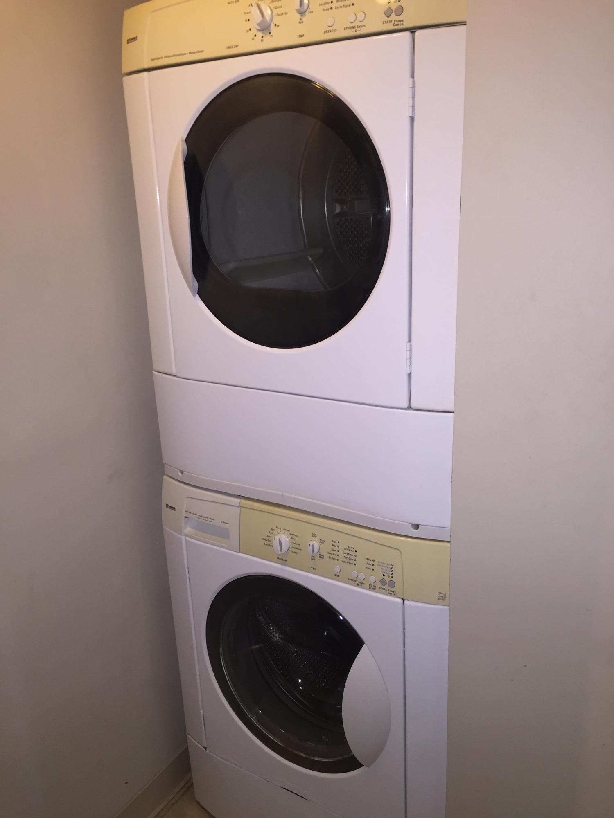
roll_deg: +2.8
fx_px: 686
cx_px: 307
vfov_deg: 61.7
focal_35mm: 29
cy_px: 409
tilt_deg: -16.9
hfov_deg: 48.2
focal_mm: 4.15
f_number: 2.2
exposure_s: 1/20
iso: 64
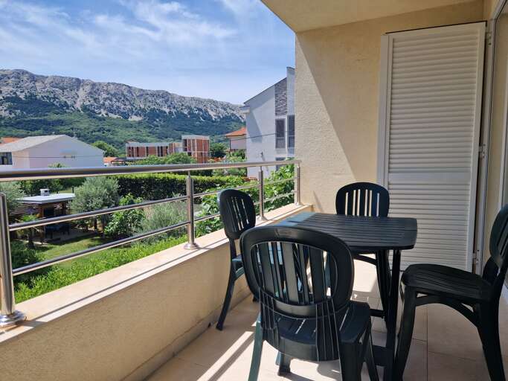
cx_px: 254
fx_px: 337
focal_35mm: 23
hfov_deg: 73.9
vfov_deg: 58.9
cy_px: 190
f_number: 1.8
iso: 50
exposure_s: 1/1652
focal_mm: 5.4
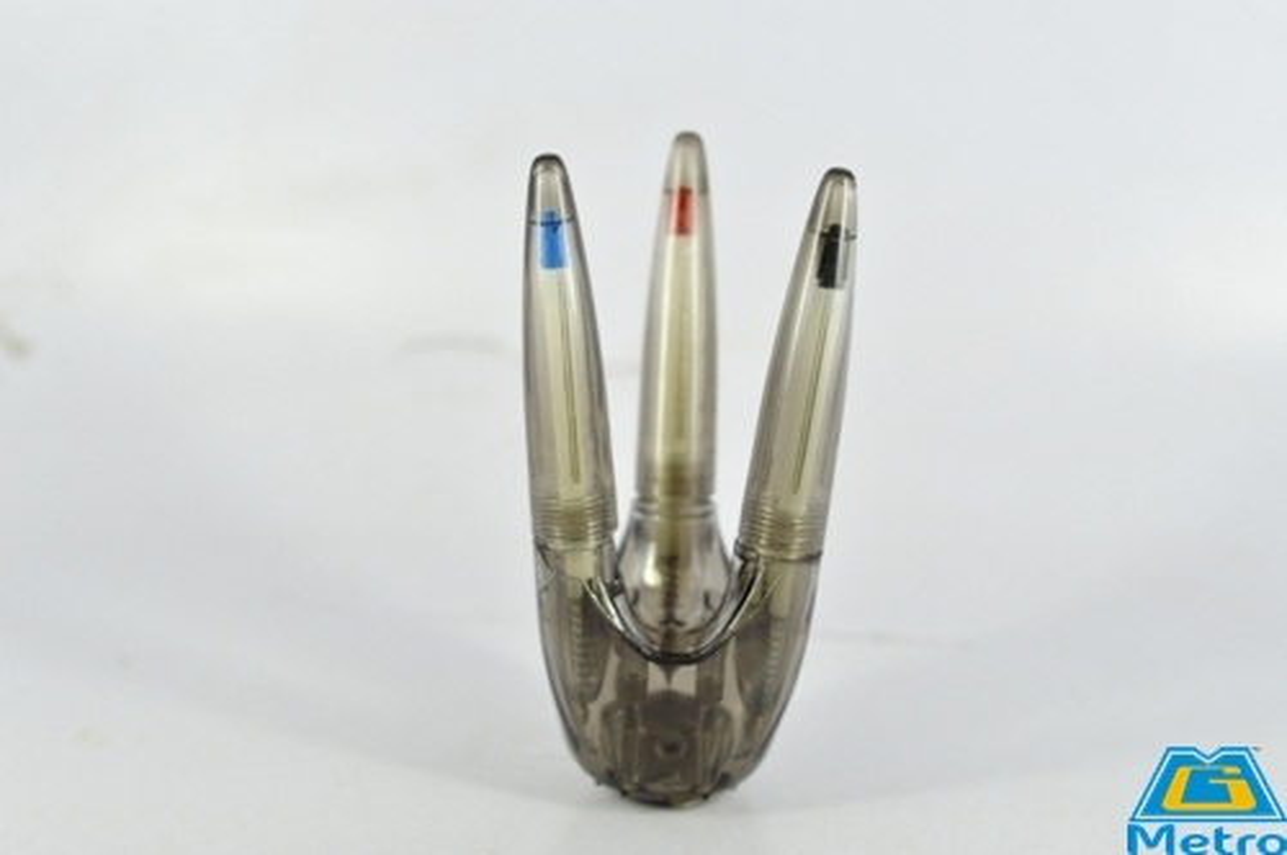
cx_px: 644
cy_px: 428
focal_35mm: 75
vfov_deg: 18.1
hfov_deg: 27.0
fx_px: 2678
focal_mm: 50
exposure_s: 1/160
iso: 200
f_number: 3.5
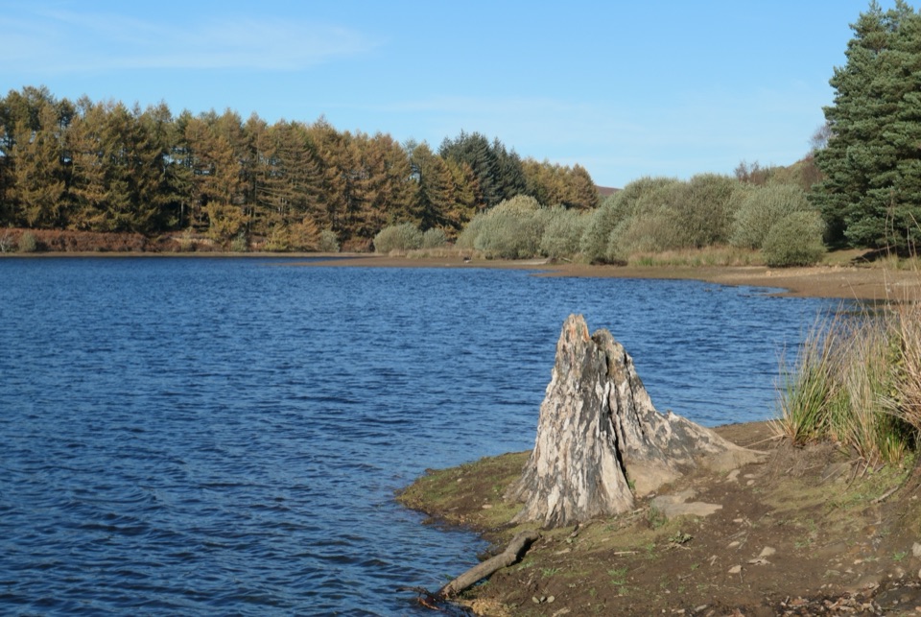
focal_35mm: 66
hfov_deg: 30.5
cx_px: 460
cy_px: 308
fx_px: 1691
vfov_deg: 20.7
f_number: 4.6
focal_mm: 24.2
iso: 125
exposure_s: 1/800
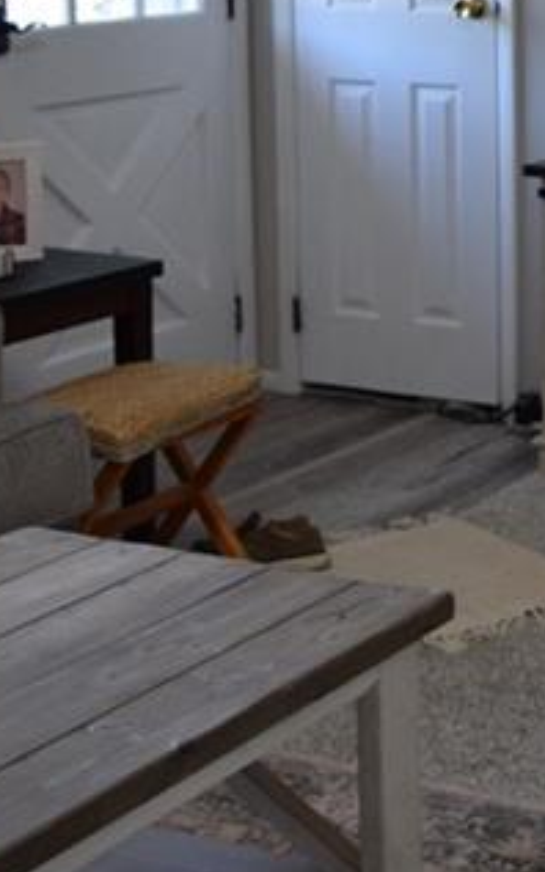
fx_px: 2116
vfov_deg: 22.6
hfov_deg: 14.1
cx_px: 710
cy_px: 39
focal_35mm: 89
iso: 450
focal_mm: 18
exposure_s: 1/60
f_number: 4
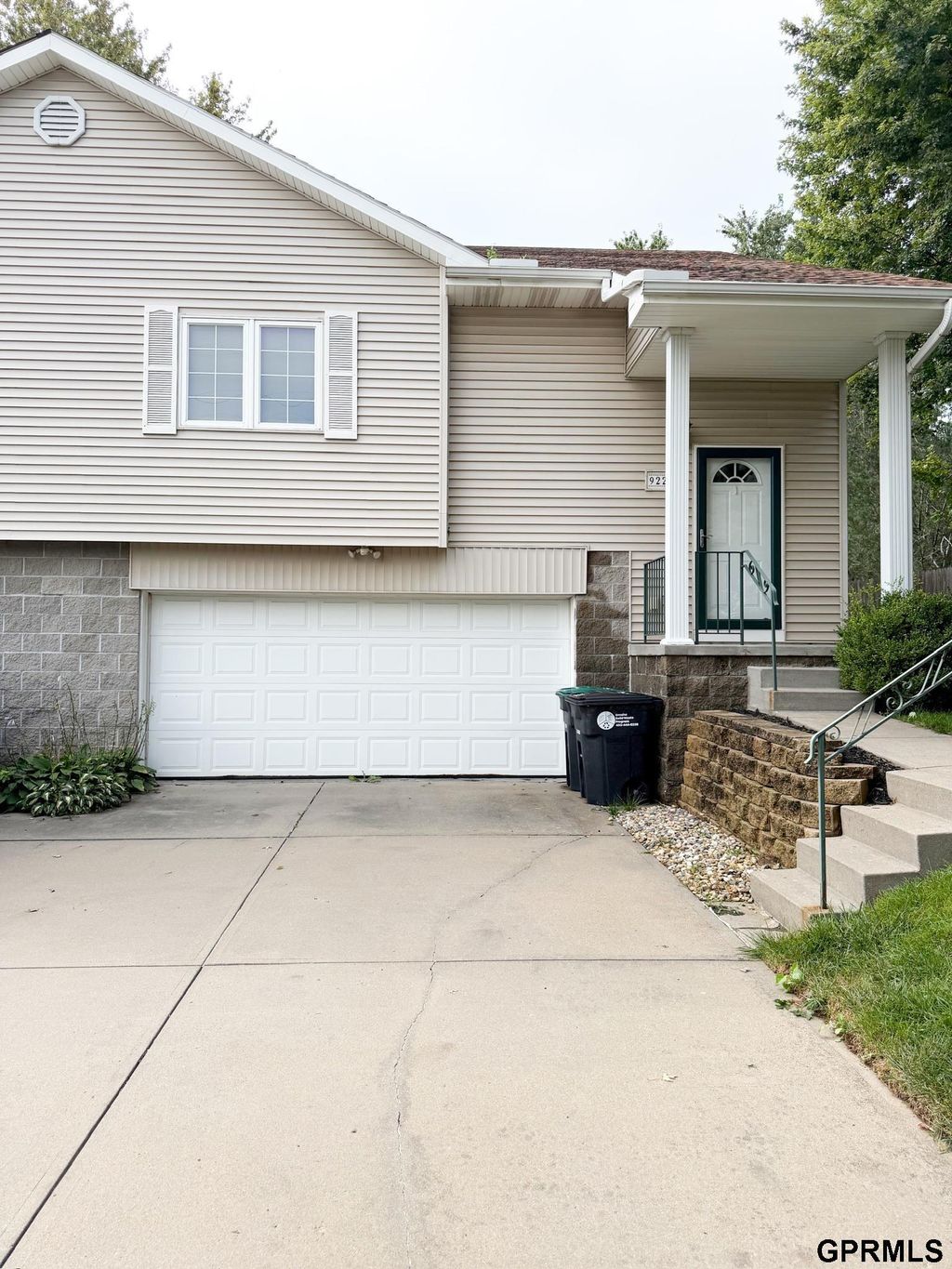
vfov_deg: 71.6
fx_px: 880
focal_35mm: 24
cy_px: 634
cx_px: 476
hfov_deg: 56.8
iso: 100
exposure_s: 1/3279
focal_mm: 6.76
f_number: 1.78
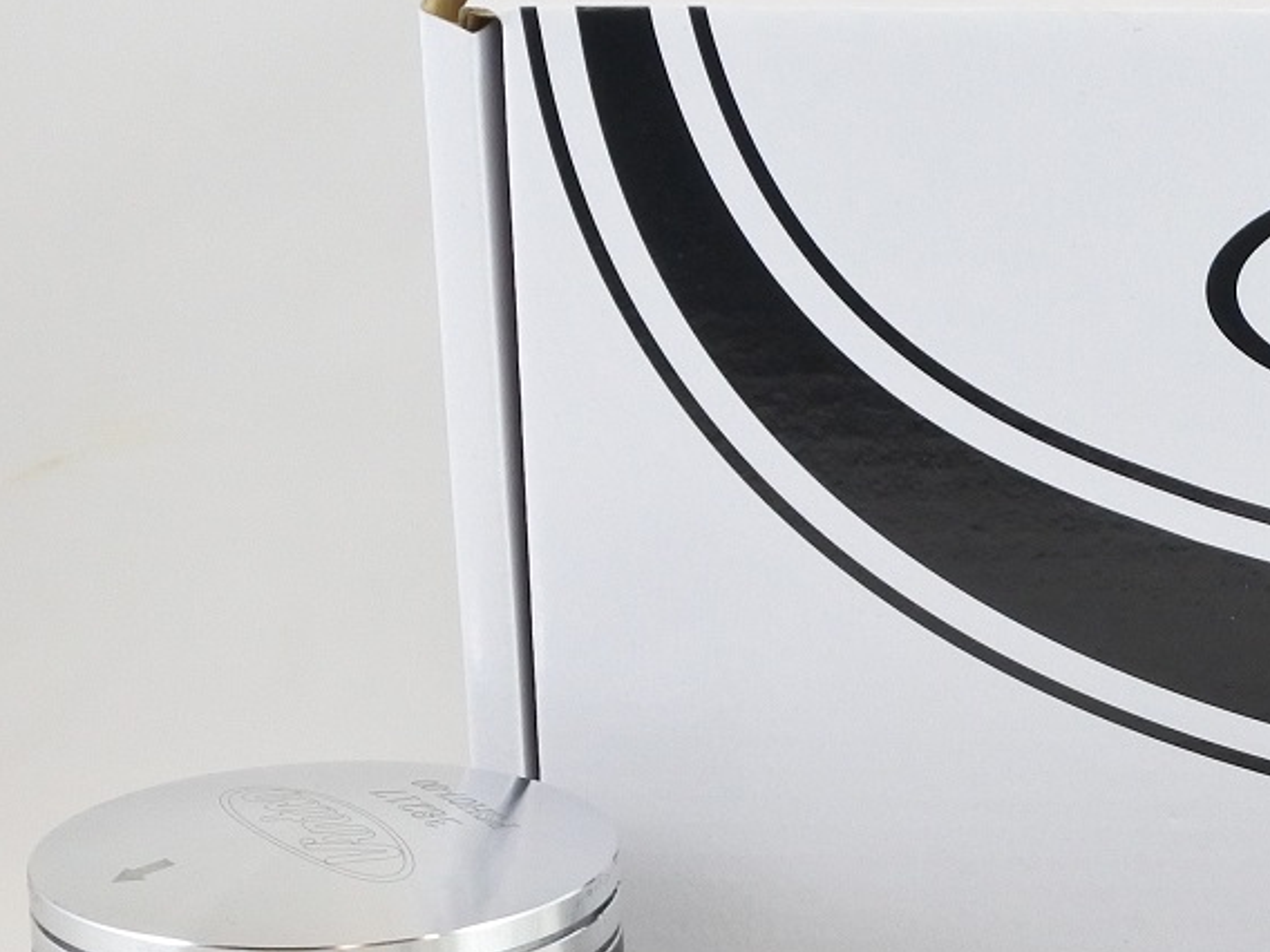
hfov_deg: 18.0
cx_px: 1232
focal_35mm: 107
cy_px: 1008
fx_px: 3926
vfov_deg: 13.6
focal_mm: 14.7
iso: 560
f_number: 4.2
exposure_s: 1/125
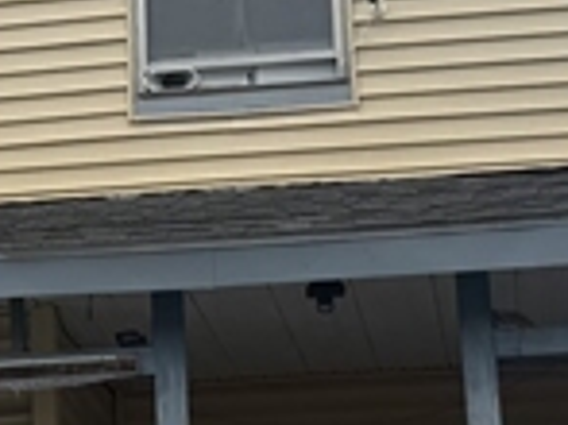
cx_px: -89
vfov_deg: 8.9
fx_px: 2738
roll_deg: +1.6
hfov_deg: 11.6
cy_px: 197
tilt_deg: +15.8
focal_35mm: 167
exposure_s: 1/1923
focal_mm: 6.76
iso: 80
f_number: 1.78
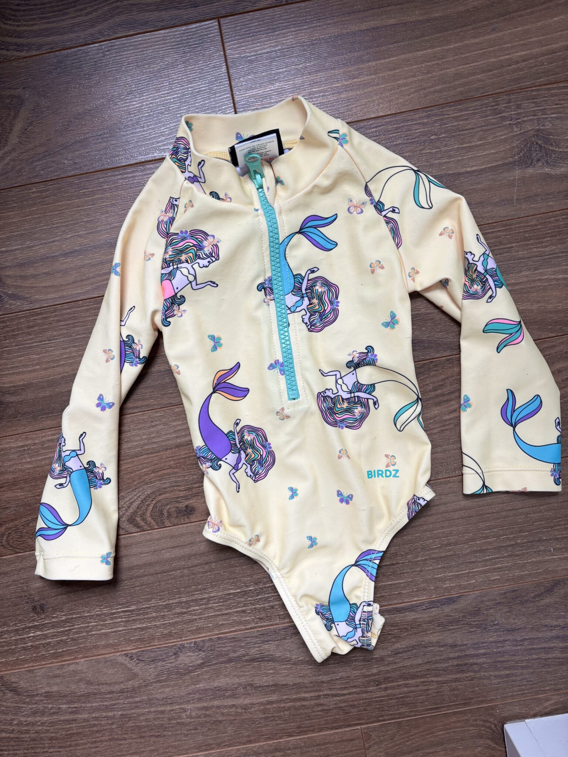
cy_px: 378
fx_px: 569
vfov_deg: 67.3
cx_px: 284
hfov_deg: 53.1
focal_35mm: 26
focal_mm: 5.96
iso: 80
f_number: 1.6
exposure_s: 1/60
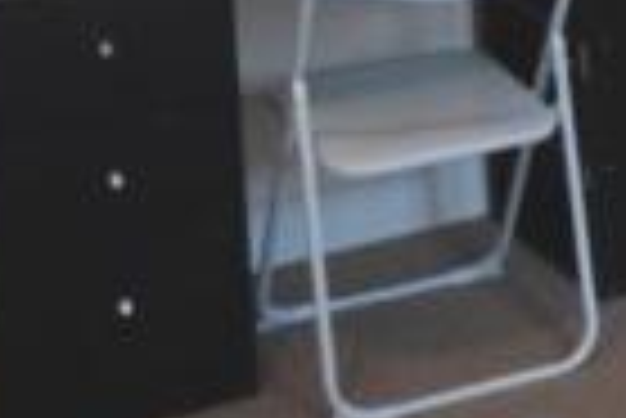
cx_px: 885
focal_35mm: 122
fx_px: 2124
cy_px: -218
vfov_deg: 10.8
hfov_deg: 15.7
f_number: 3.1
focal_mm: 4.9
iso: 200
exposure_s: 1/30
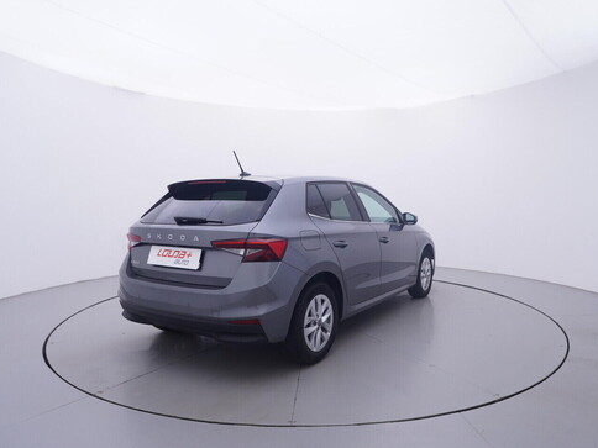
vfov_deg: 55.7
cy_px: 225
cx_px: 319
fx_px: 424
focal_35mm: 25
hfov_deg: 70.3
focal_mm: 15
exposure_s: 1/80
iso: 200
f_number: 5
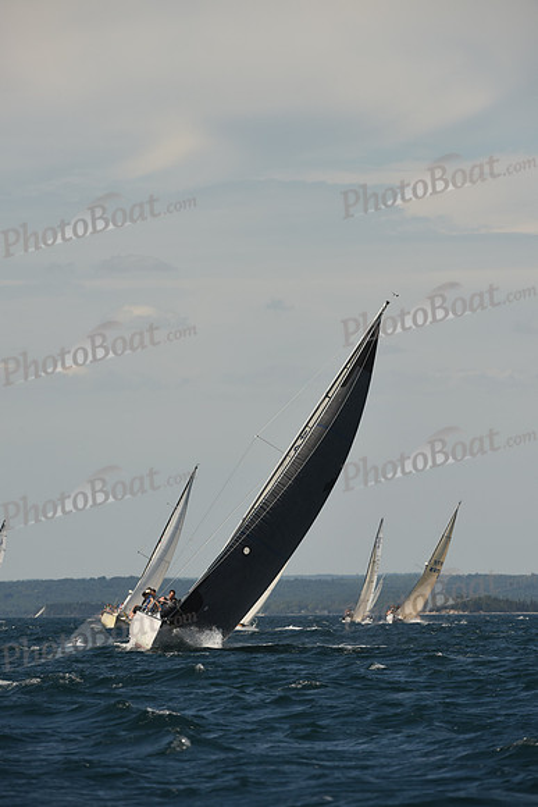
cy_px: 404
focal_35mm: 330
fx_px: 7393
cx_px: 269
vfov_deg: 6.2
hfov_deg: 4.2
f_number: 7.1
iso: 250
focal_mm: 330
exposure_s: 1/1000
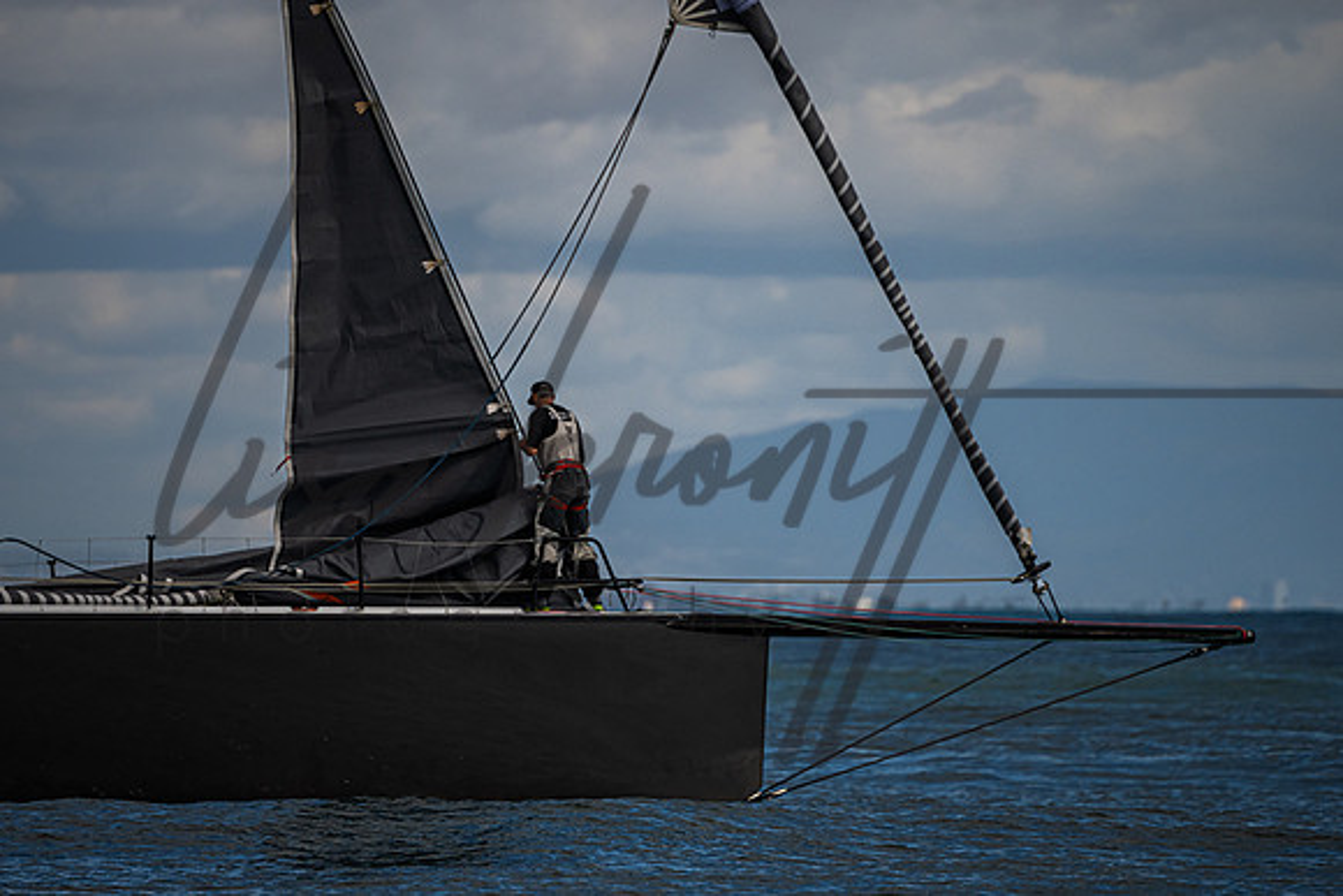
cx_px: 648
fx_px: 19865
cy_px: 526
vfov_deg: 2.6
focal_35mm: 532
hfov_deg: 3.9
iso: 400
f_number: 5.6
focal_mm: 400
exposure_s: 1/5000
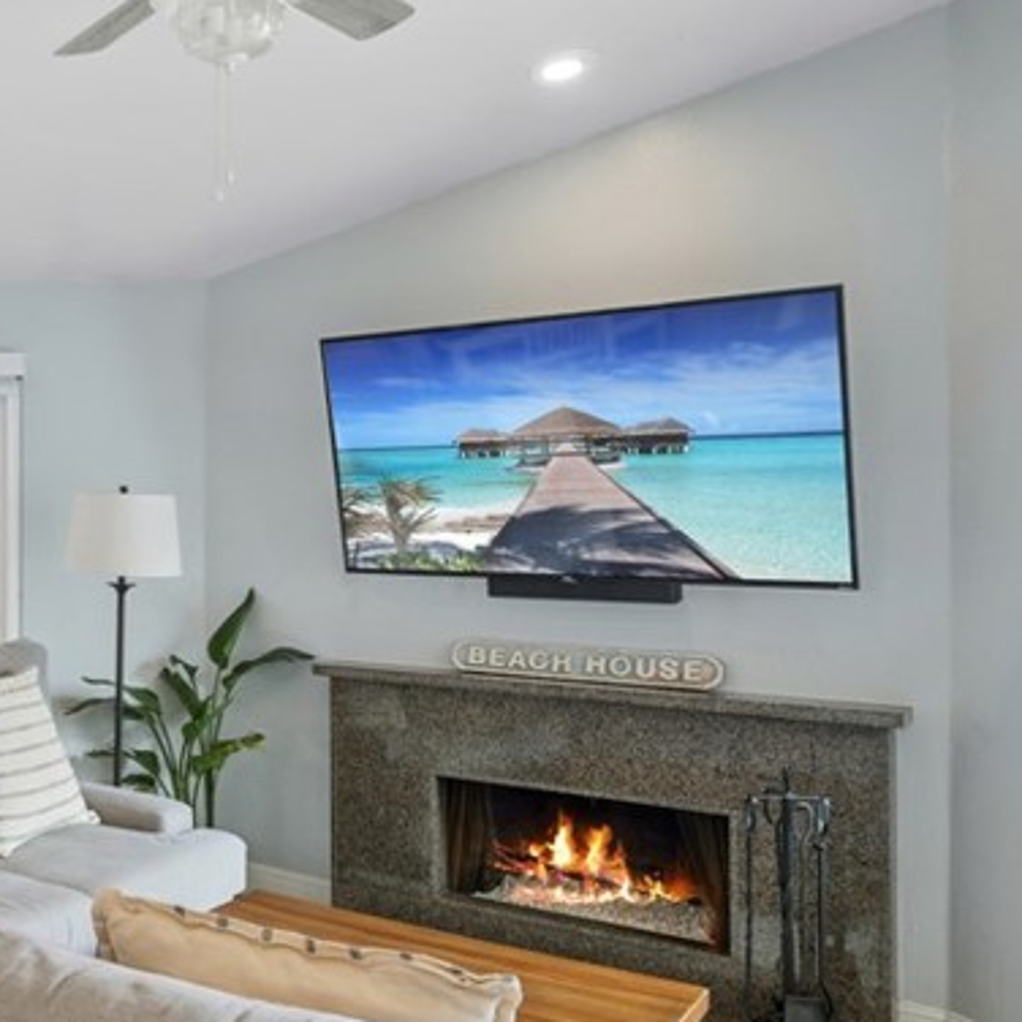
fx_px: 1236
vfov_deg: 44.9
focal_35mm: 37
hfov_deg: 36.2
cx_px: -169
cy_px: 510
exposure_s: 1/6
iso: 160
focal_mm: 16
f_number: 8
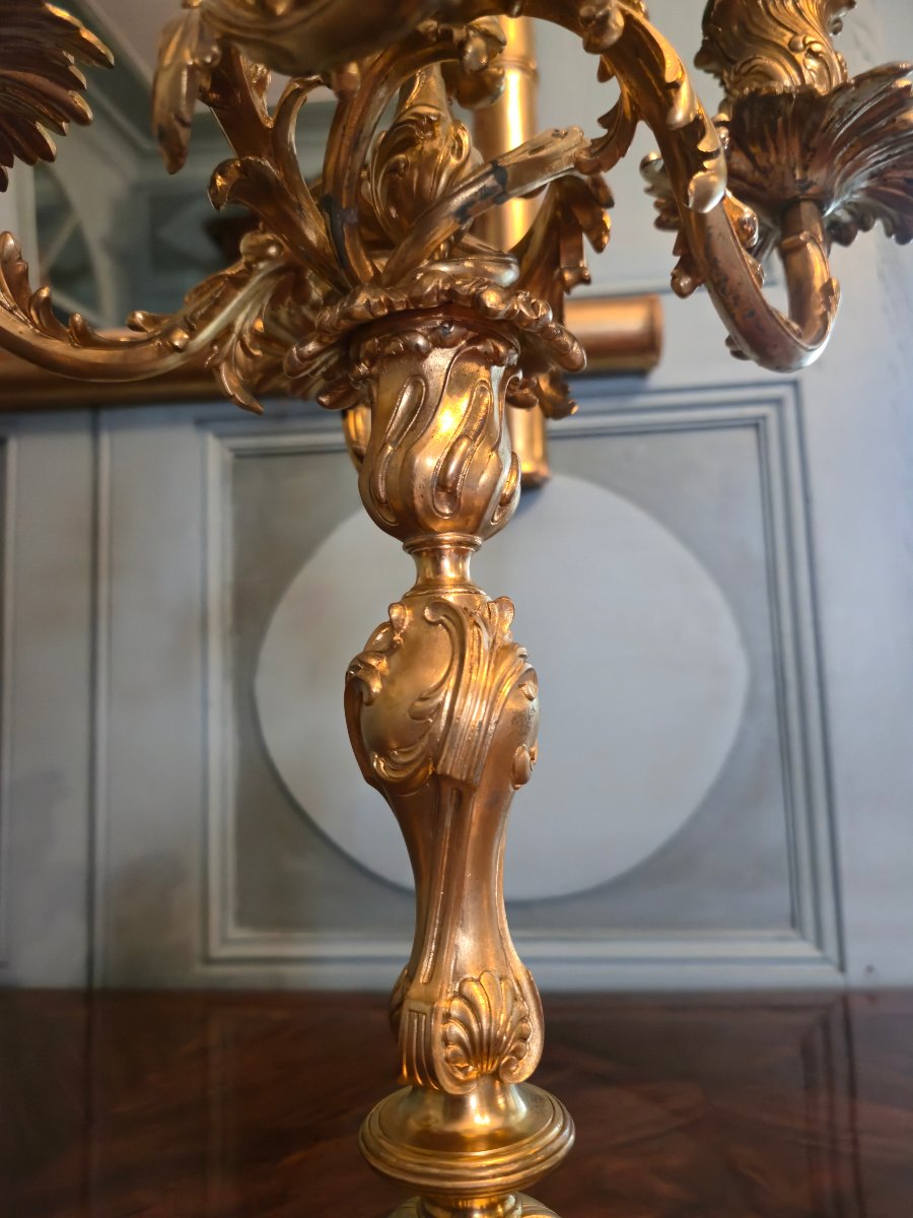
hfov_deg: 58.9
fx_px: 809
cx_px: 456
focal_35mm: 23
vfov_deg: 73.9
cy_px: 609
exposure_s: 1/33.3
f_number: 1.8
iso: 640
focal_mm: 5.4
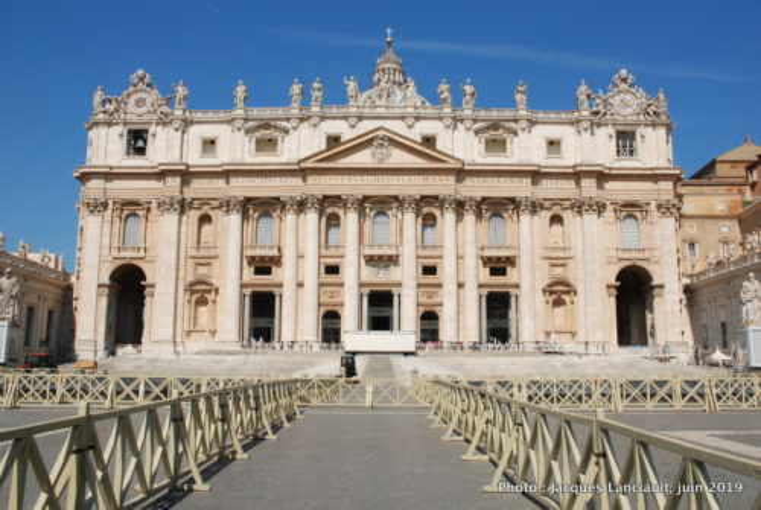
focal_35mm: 33
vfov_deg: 40.1
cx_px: 380
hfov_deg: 57.2
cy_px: 255
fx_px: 699
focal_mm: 22
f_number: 16
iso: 100
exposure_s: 1/100
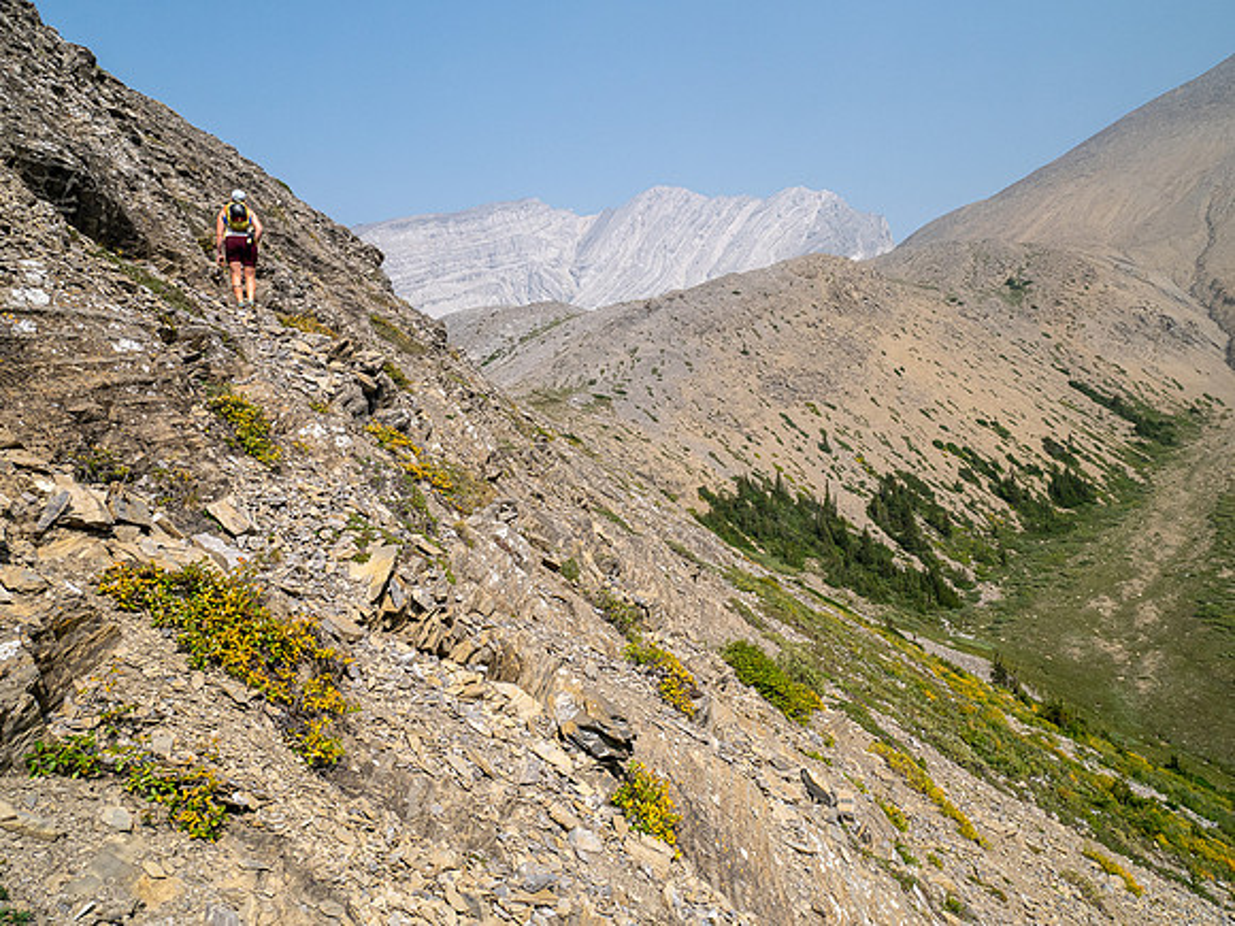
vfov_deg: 56.8
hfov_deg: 71.6
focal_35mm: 24
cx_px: 618
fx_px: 856
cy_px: 463
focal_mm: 12
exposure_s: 1/320
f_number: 8
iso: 200
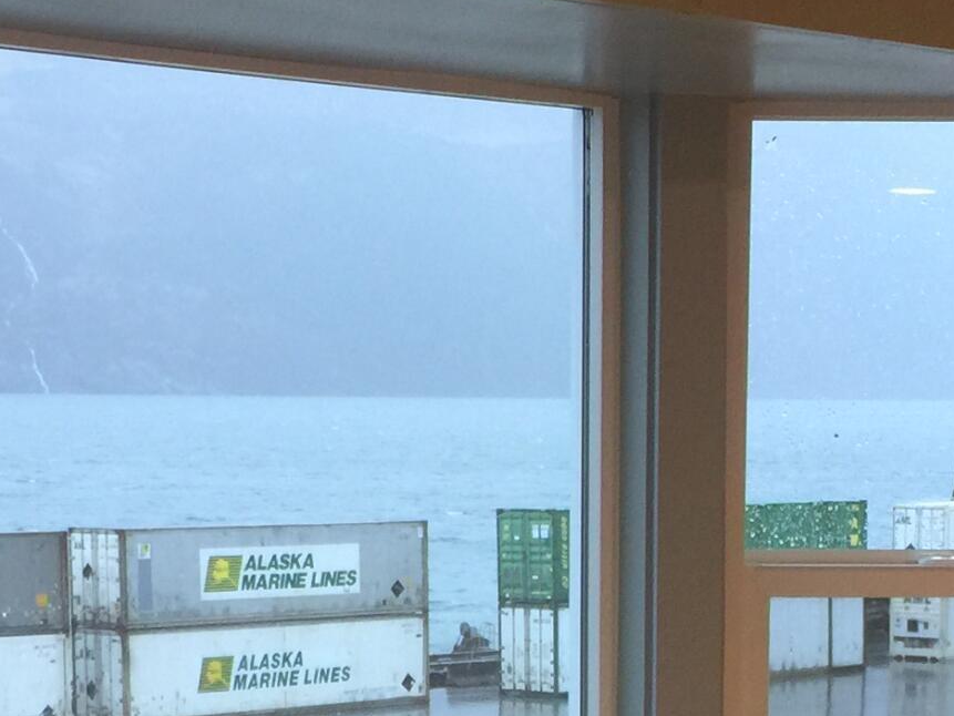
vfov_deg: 14.2
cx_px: 527
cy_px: 866
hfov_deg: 19.4
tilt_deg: -8.1
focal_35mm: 101
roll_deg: -1.0
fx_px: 2784
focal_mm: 4.15
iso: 32
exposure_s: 1/30
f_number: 2.2
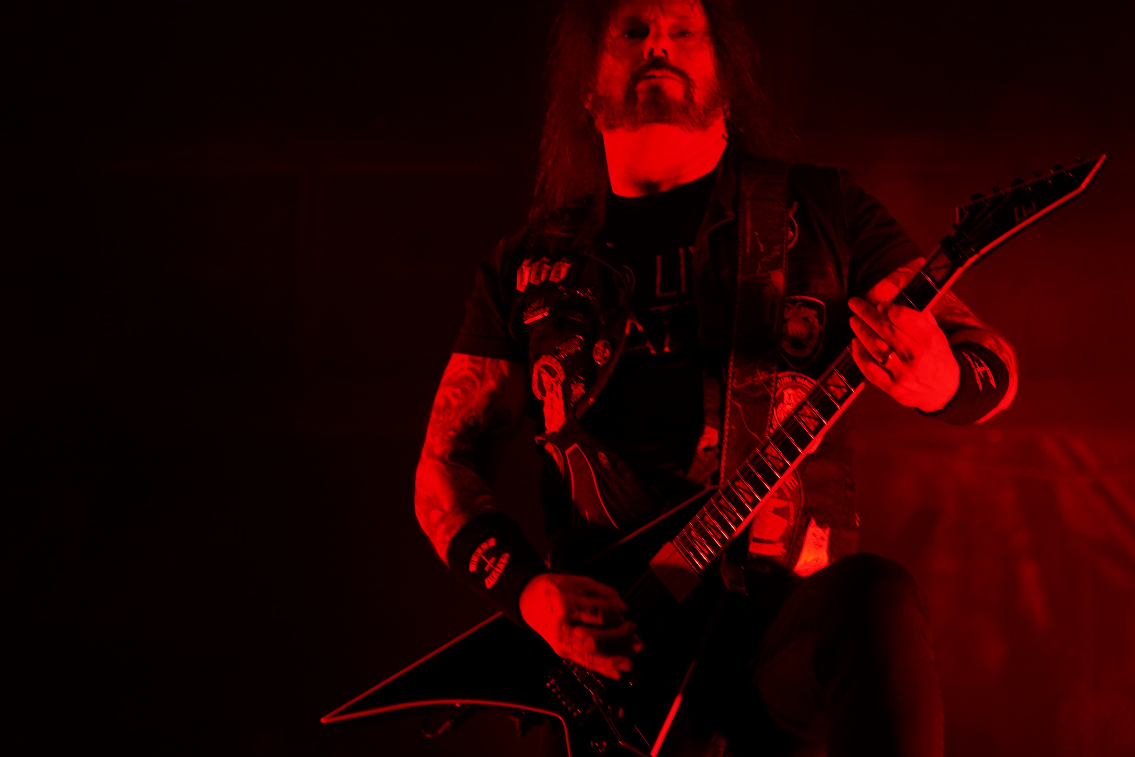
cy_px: 470
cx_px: 757
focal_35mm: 149
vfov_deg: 9.2
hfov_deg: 13.8
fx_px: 4697
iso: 320
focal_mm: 105
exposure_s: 1/125
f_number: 4
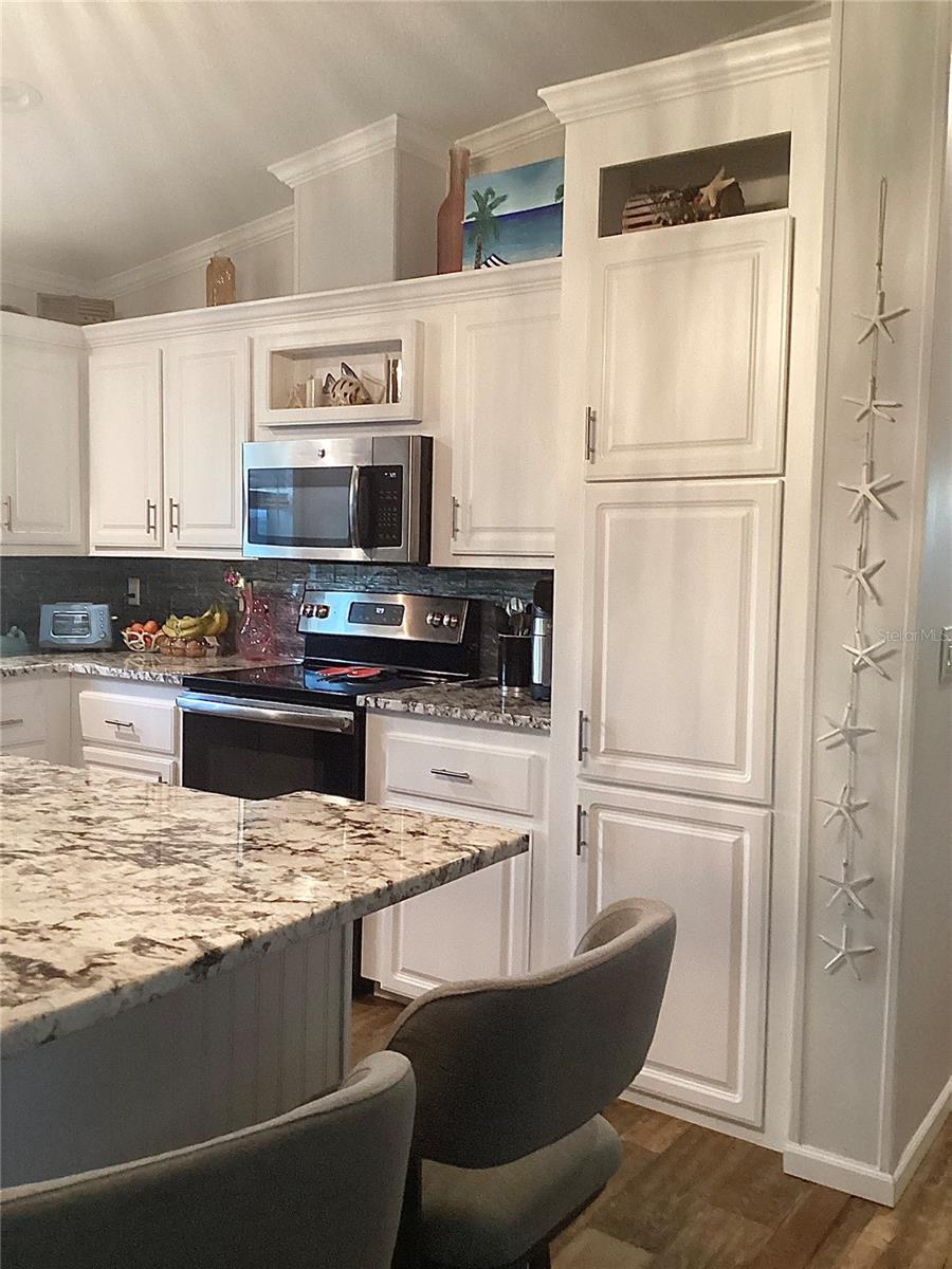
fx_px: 1137
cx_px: 476
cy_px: 634
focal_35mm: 31
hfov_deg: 45.4
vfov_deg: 58.4
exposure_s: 1/60
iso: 400
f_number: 2.4
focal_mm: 3.3
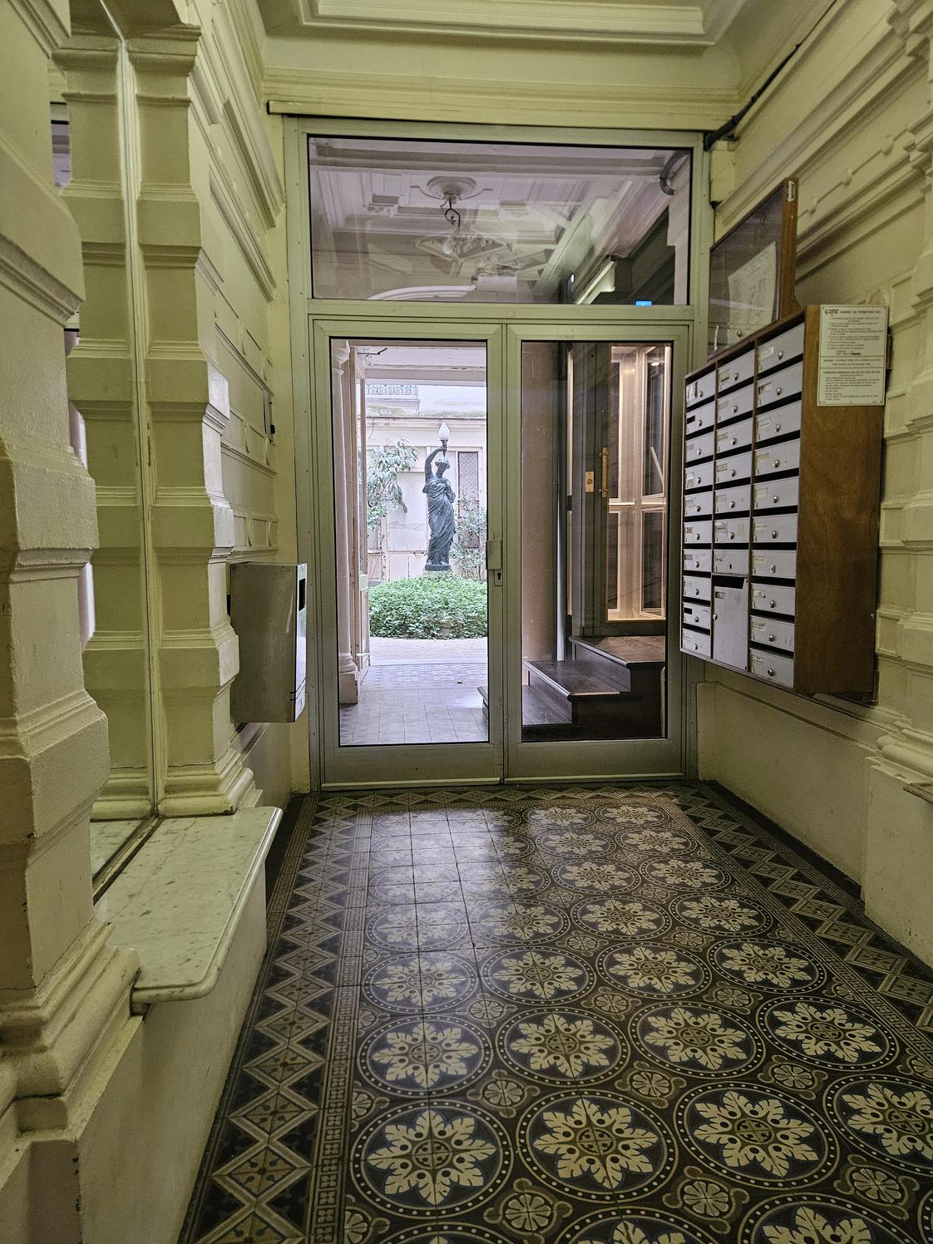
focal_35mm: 23
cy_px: 622
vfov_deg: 73.9
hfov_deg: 58.9
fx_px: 827
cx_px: 466
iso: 800
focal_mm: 5.4
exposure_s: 1/100
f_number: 1.8
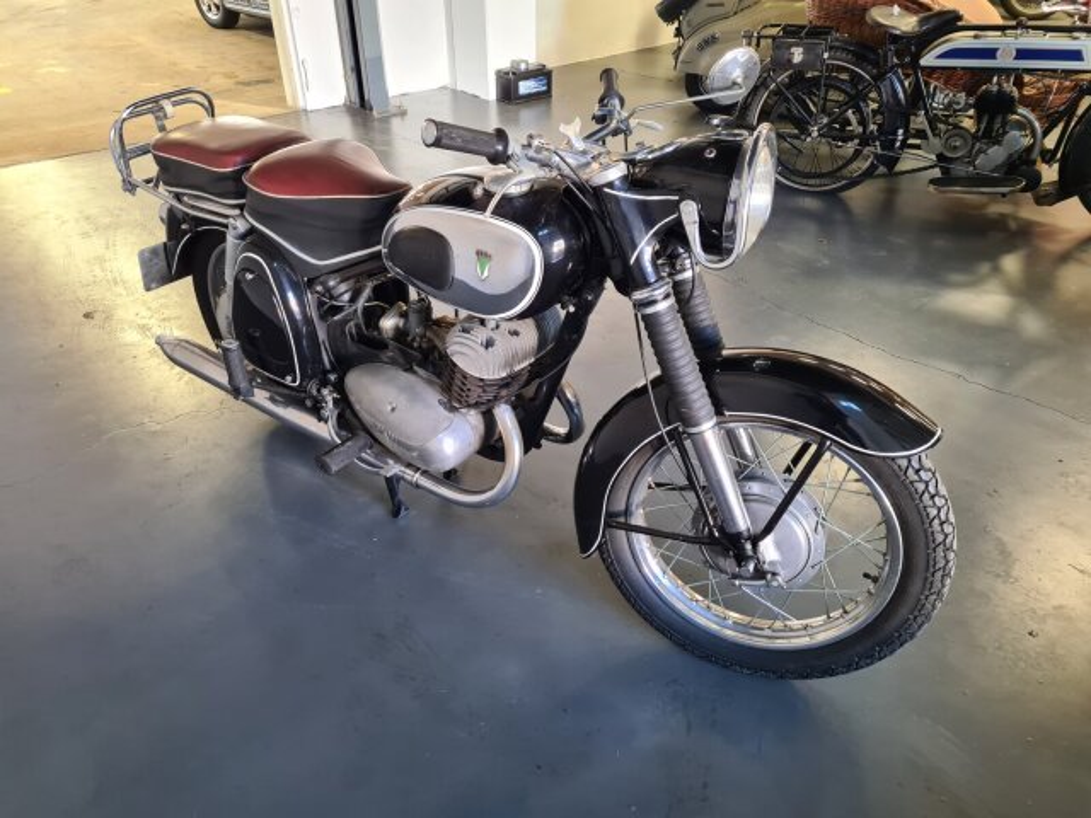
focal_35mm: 26
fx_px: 819
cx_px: 546
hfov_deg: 67.3
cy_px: 409
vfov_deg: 53.1
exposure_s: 1/50
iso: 400
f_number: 1.8
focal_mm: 5.4
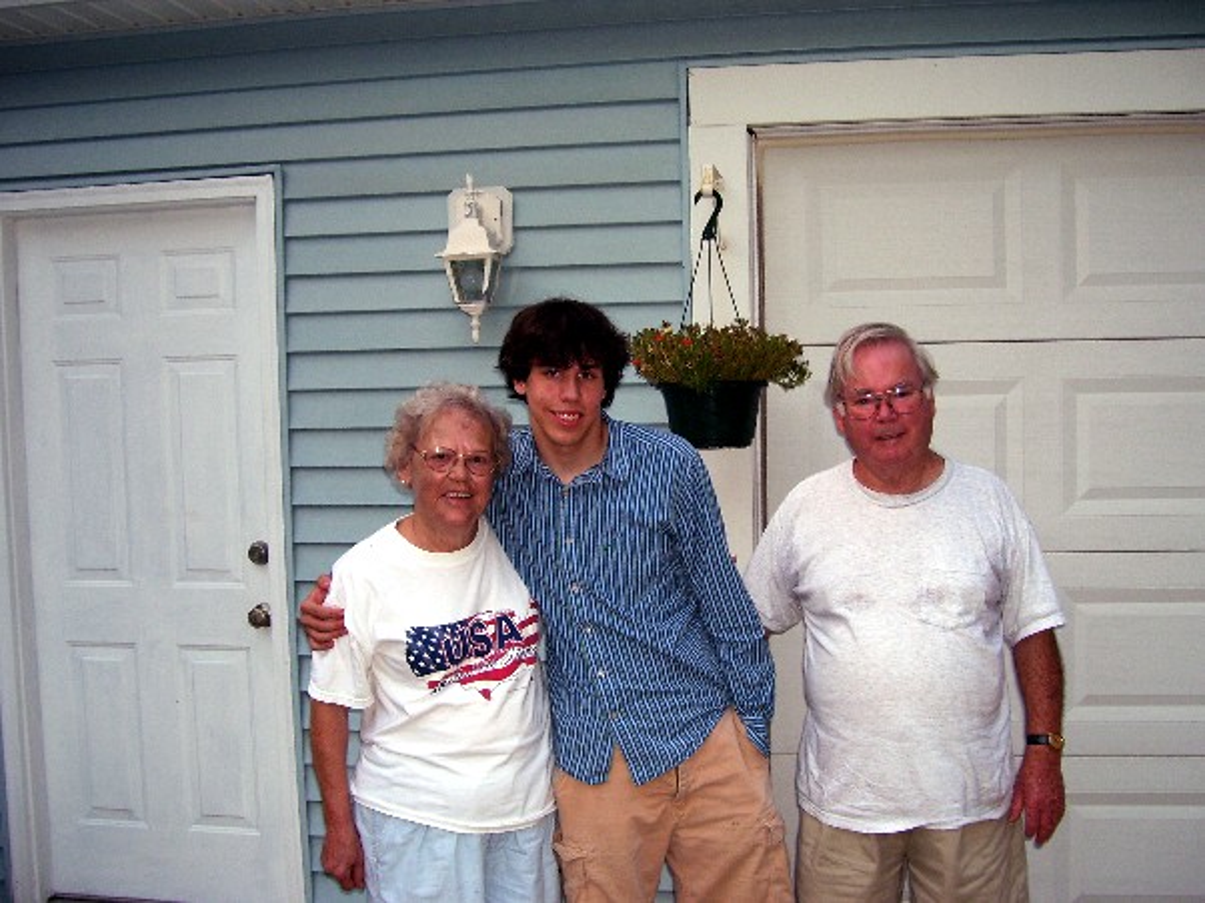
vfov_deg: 38.6
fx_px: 1287
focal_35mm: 37
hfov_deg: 50.2
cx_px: 602
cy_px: 452
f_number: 2.7
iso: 80
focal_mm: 6
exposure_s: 1/60
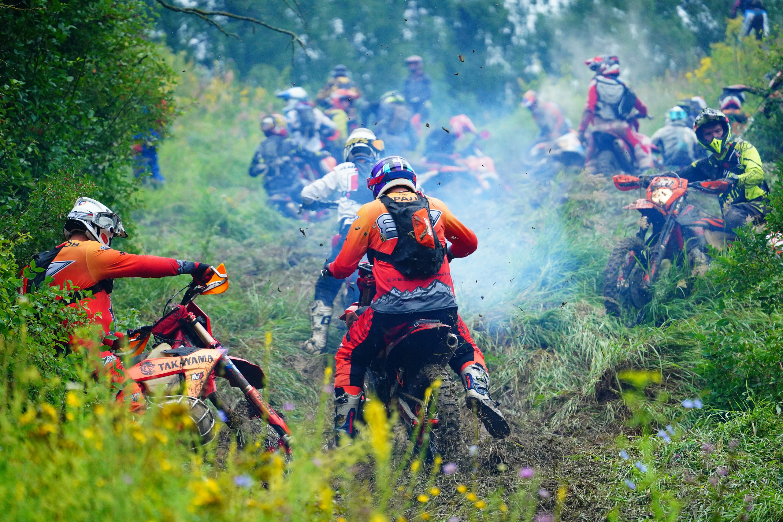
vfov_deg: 7.6
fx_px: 3915
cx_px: 392
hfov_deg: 11.4
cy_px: 261
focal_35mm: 180
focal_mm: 180
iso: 5000
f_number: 3.5
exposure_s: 1/8000
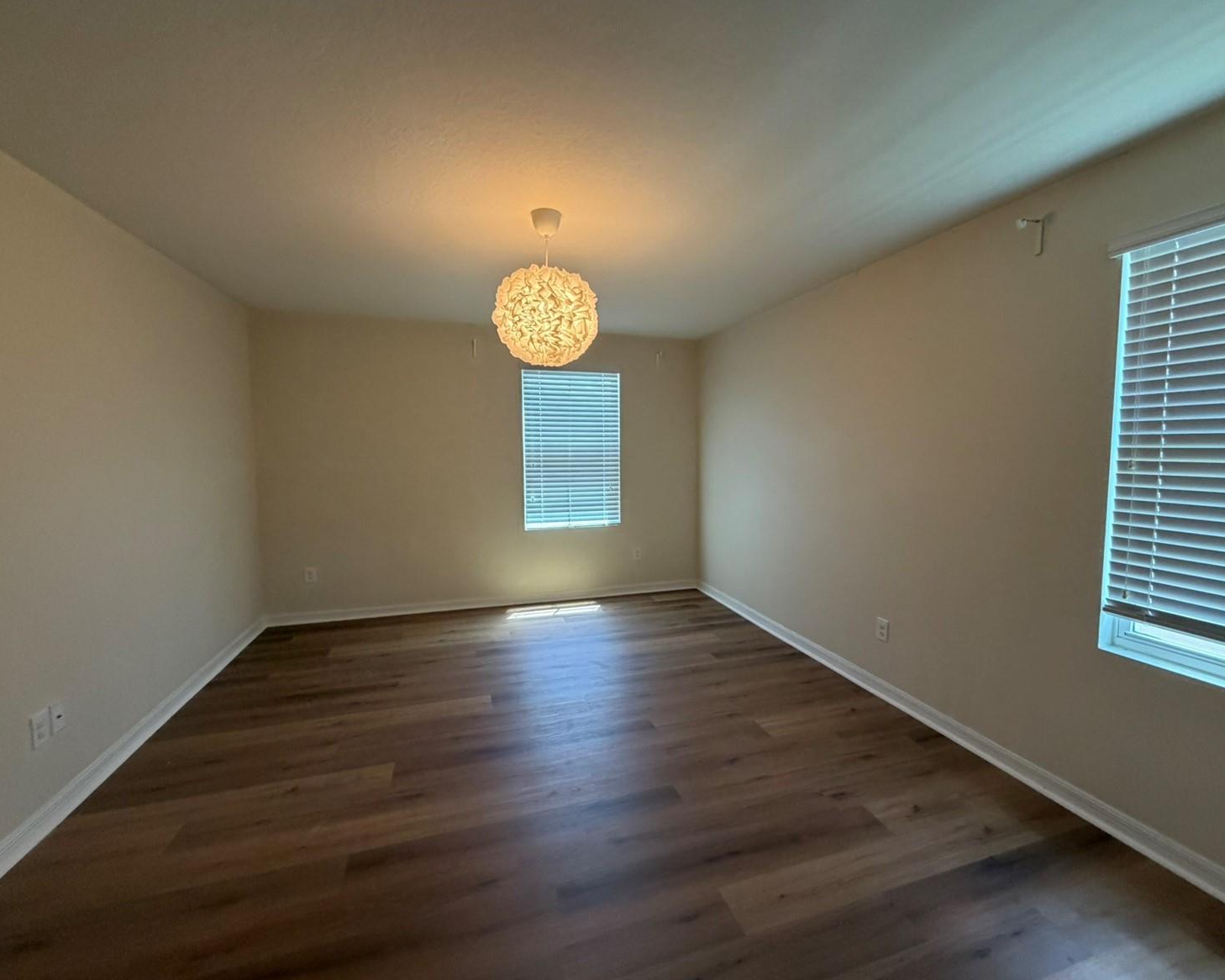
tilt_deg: -3.1
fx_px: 544
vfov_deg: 84.0
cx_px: 643
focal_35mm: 15
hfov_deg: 96.7
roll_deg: -1.5
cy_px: 489
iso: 320
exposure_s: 1/120
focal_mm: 2.22
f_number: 2.2
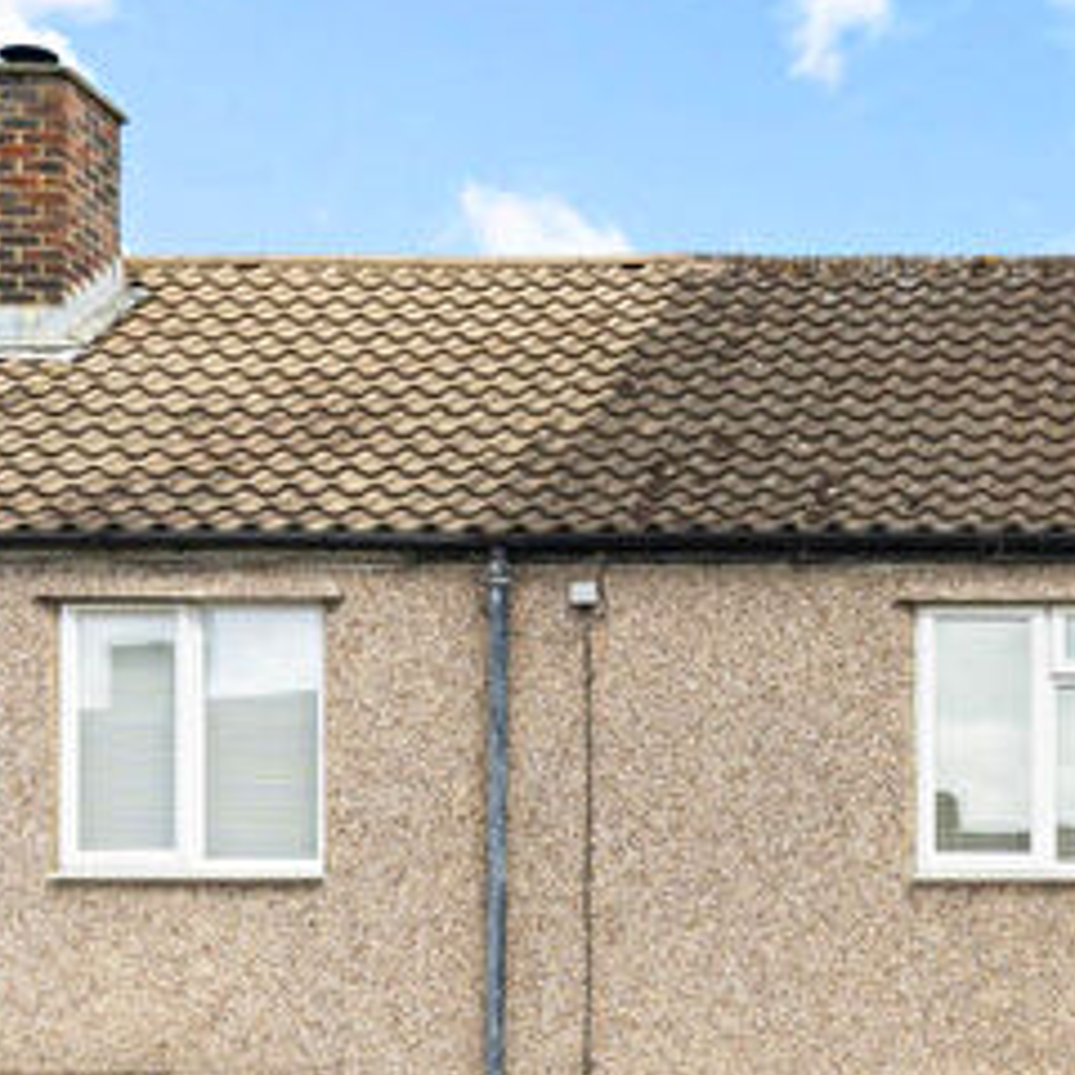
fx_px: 2530
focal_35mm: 72
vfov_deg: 23.3
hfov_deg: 22.2
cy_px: 988
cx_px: 1286
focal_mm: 29
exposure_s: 1/200
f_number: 8
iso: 320
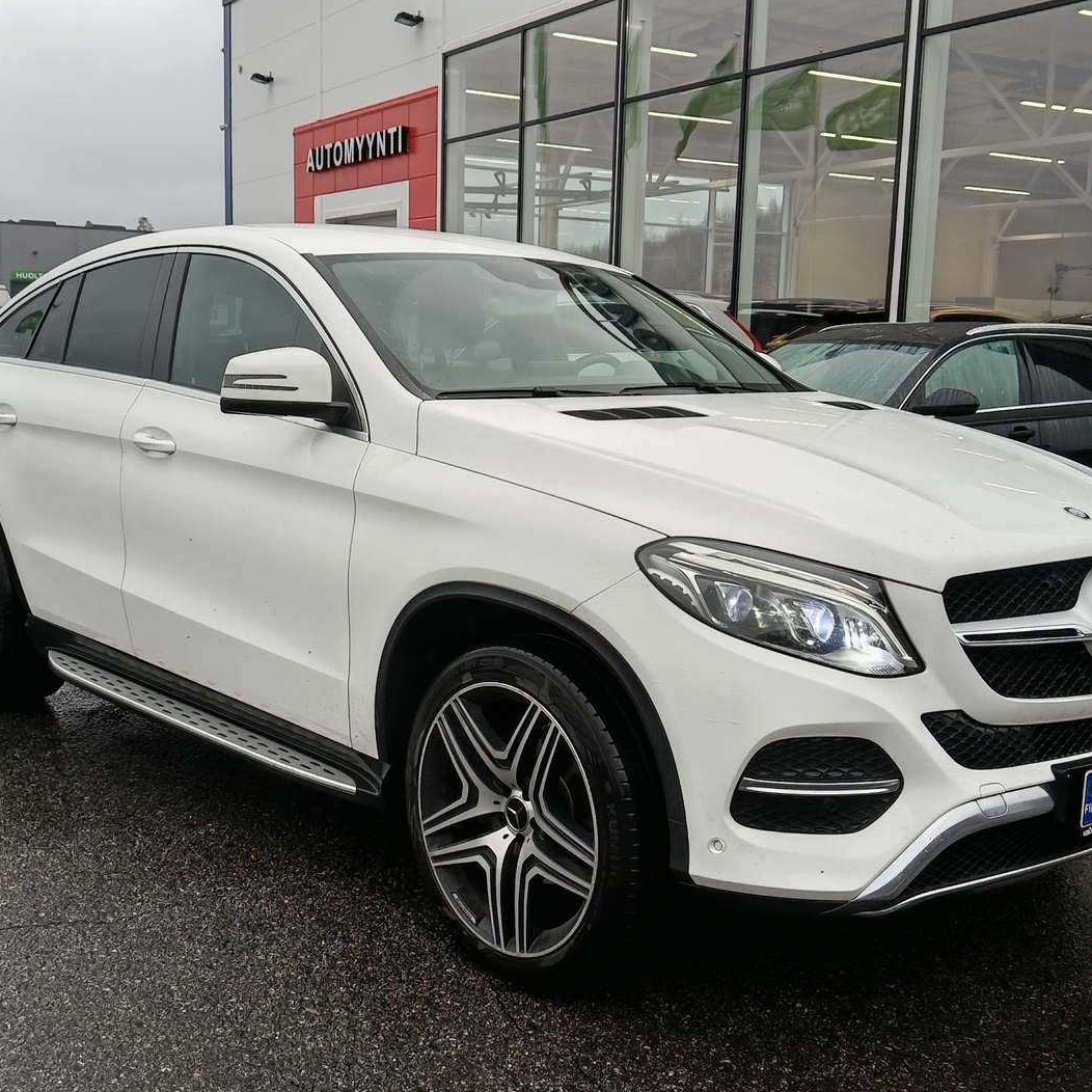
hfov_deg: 41.9
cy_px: 542
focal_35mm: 40
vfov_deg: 41.9
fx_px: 1428
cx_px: 552
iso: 355
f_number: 1.75
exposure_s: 1/120
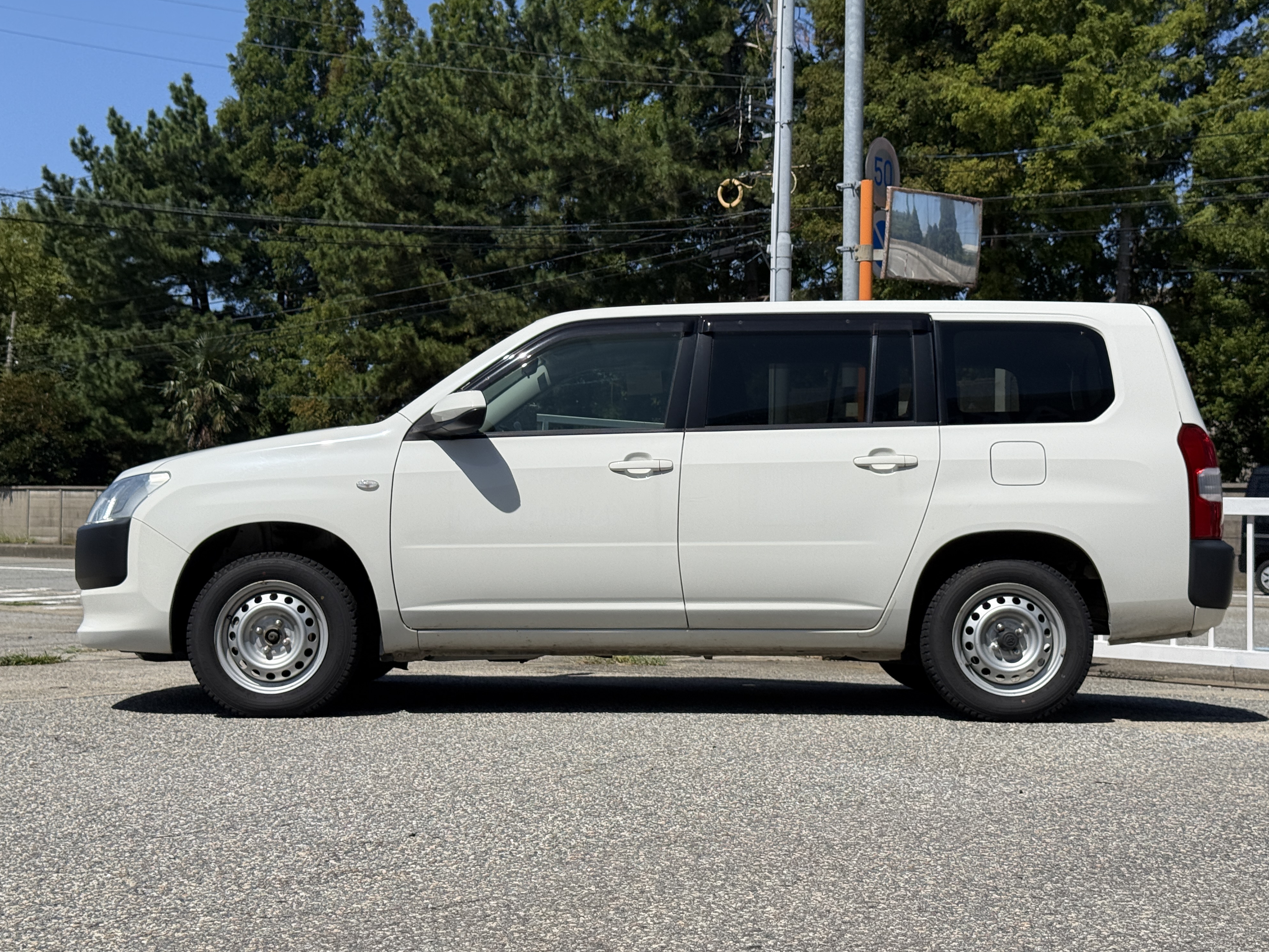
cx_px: 641
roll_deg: -0.5
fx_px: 1796
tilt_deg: +1.2
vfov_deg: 29.7
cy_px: 477
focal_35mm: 49
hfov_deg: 38.9
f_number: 1.78
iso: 80
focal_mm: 6.76
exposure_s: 1/11364
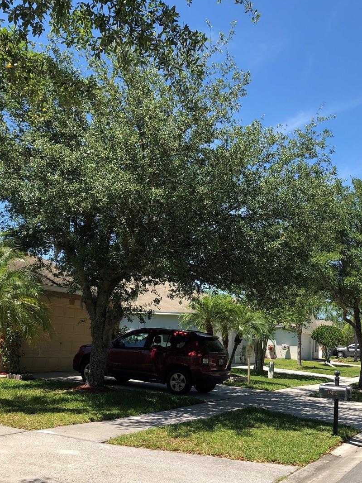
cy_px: 236
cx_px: 265
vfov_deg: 44.8
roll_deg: -4.8
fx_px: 586
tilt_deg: +12.2
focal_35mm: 42
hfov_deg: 33.7
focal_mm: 3.99
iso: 20
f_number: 1.8
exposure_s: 1/1200
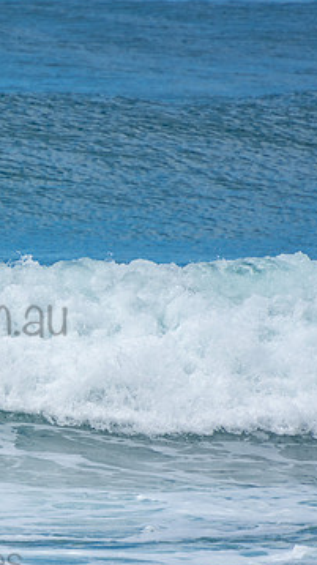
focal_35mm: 1019
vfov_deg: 2.1
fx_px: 15249
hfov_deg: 1.2
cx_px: -99
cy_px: 299
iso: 220
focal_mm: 400
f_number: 5.6
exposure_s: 1/1250
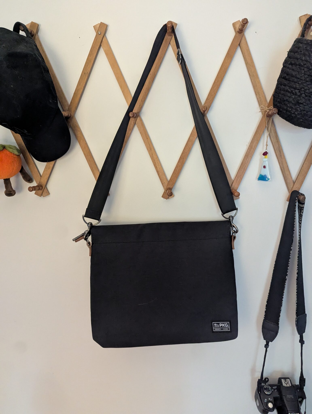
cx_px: 156
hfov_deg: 56.9
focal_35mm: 24
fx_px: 288
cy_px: 207
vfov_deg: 71.5
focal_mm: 6.81
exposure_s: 1/120
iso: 2926
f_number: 1.85
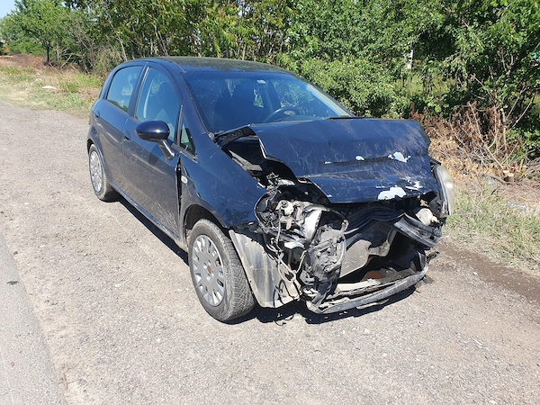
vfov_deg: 53.1
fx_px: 406
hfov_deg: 67.3
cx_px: 270
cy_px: 202
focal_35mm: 26
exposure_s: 1/878
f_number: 2.4
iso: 50
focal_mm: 4.32
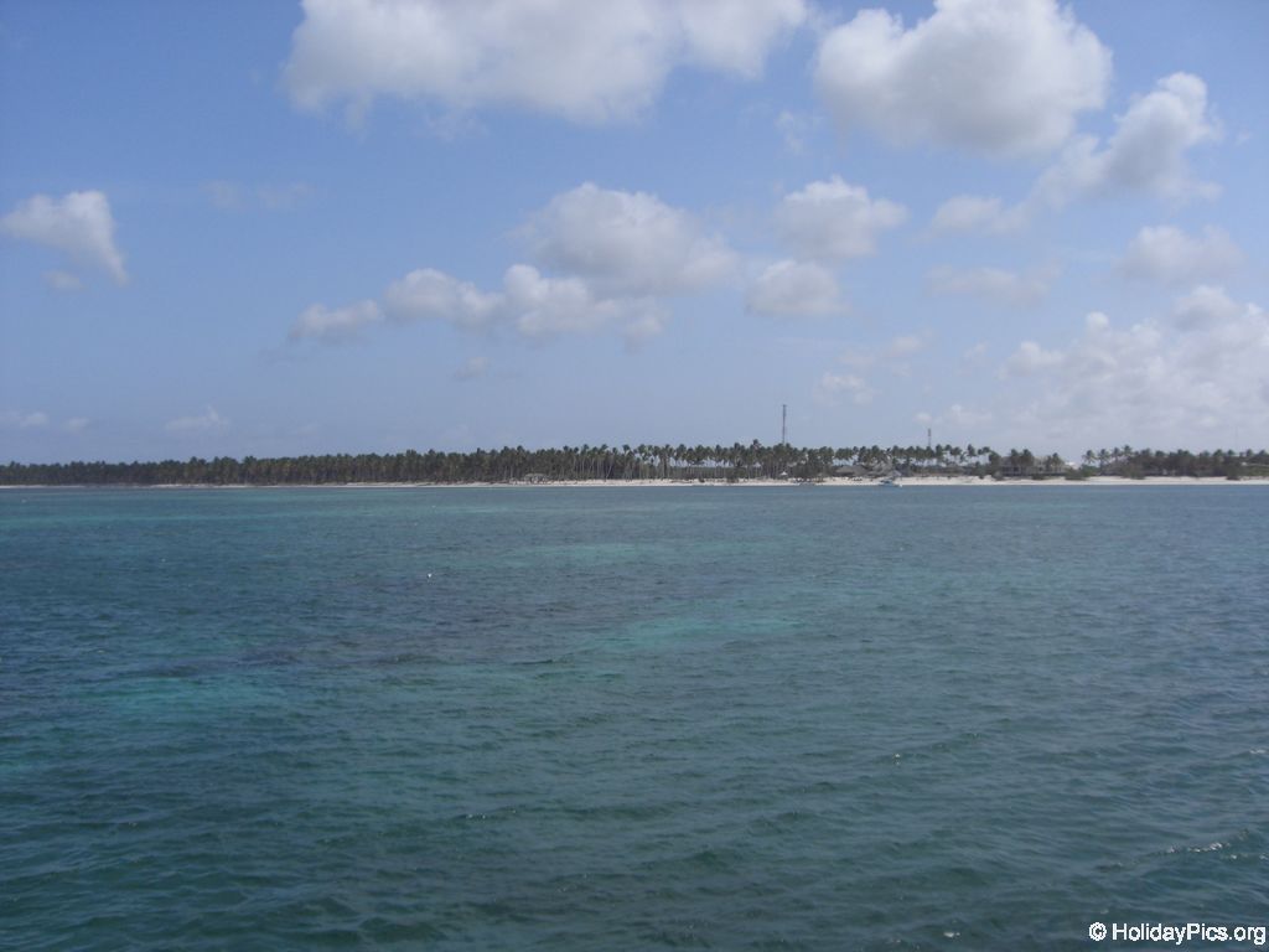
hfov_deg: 49.0
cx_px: 634
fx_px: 1393
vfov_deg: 37.7
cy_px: 476
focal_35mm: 38
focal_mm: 6.2
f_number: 8
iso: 64
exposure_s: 1/200
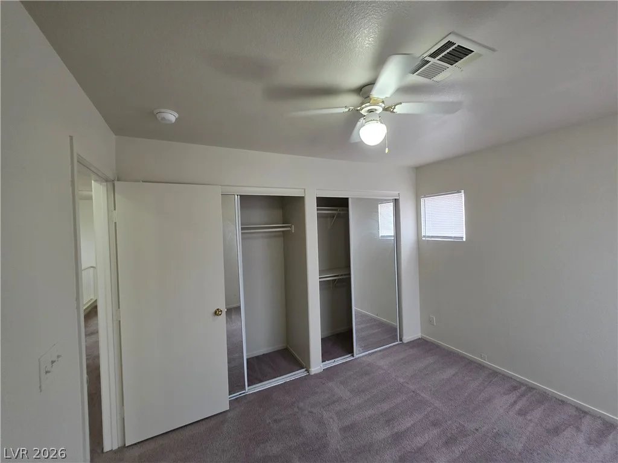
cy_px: 232
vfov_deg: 89.9
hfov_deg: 106.2
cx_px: 309
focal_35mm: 13
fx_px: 232
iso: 250
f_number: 1.9
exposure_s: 1/120
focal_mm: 2.2
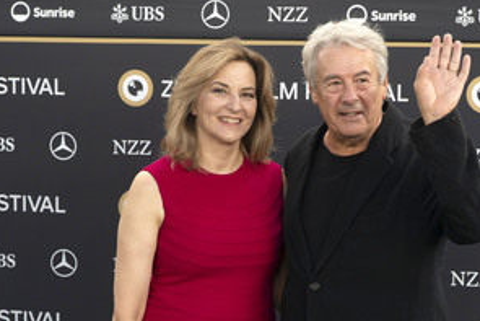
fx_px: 1654
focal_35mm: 124
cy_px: 187
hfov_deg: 16.5
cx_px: 281
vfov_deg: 11.1
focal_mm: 70
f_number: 4.5
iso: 400
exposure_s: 1/200
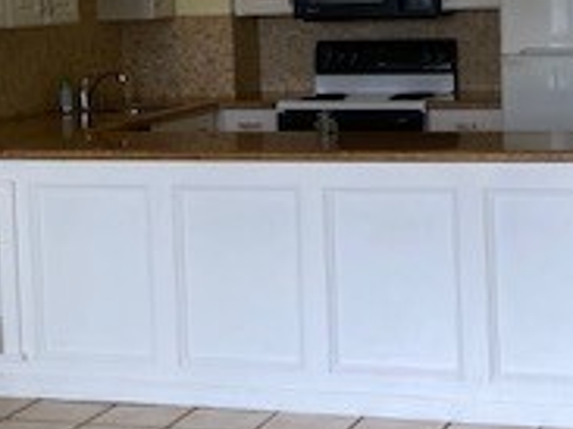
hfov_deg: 21.5
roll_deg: +1.3
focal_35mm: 91
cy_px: 125
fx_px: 1505
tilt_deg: -3.3
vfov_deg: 16.2
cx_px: 369
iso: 50
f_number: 1.8
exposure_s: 1/120
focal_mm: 4.25
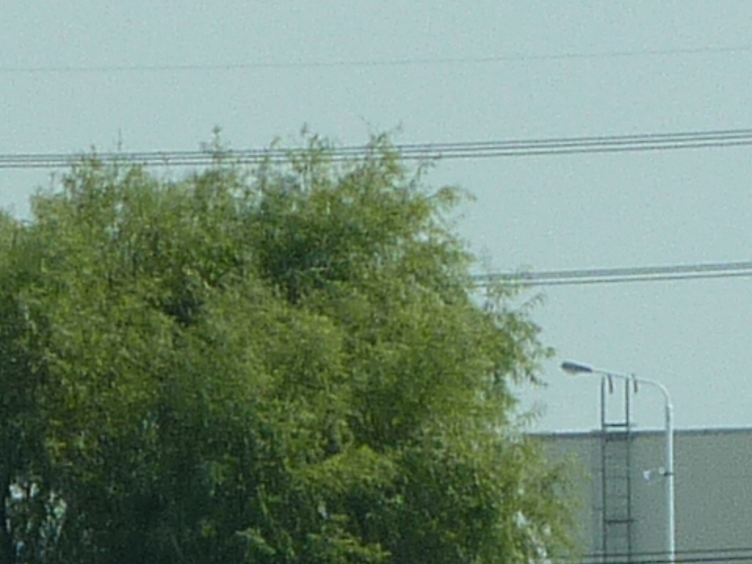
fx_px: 21333
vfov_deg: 1.5
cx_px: 790
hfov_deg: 2.0
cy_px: 935
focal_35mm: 982
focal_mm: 21
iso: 80
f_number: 5.6
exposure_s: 1/500
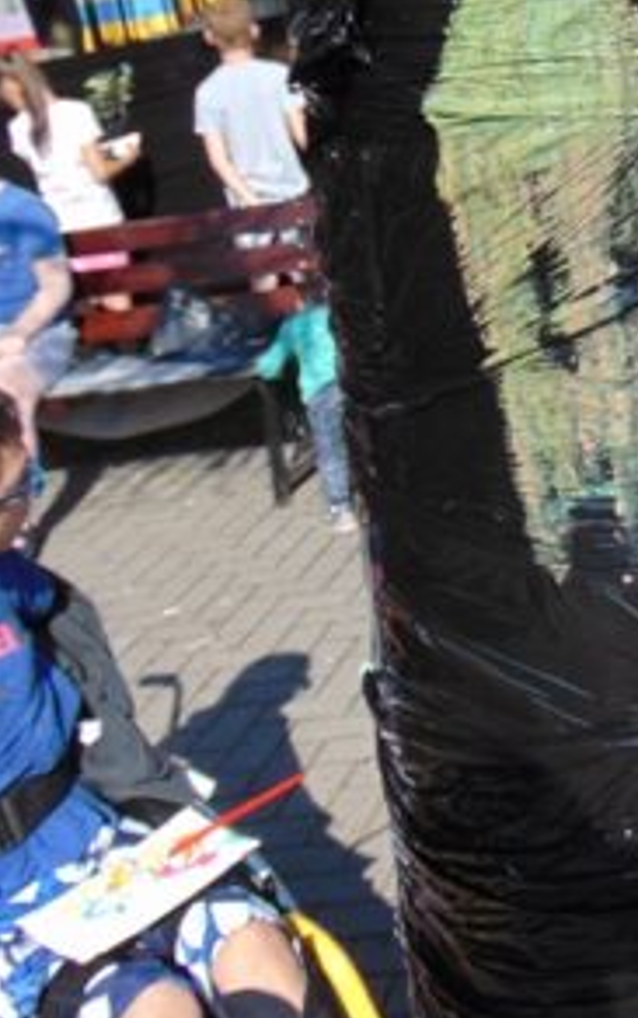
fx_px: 1610
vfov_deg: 34.4
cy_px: 272
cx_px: 750
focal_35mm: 58
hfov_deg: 21.0
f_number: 3
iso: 80
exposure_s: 1/800
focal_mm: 4.5
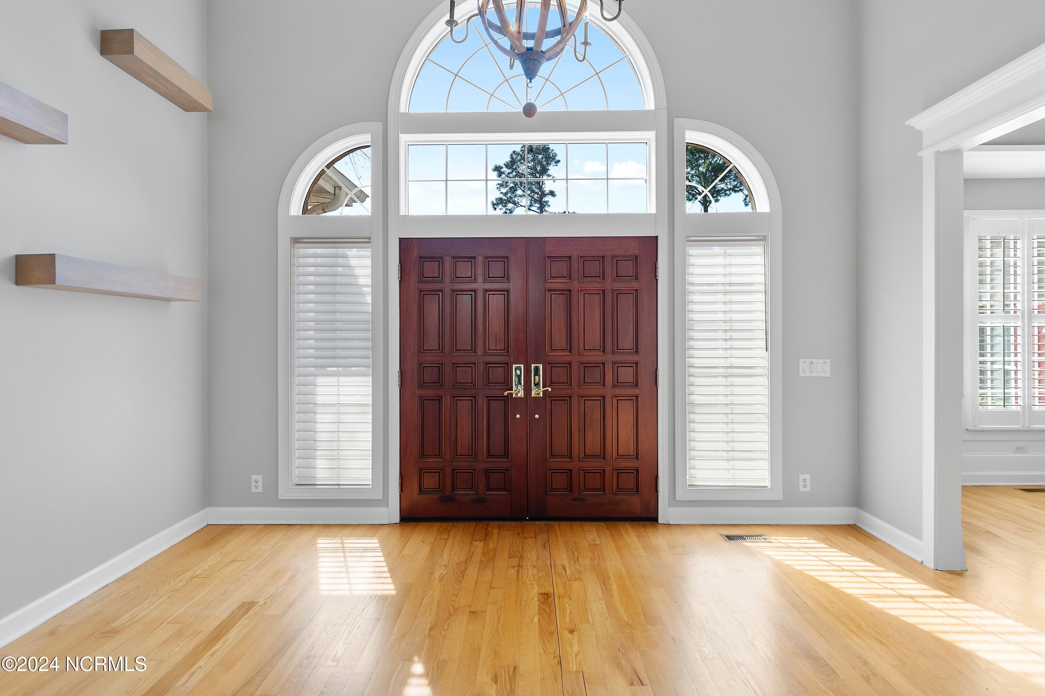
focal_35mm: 18
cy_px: 348
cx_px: 522
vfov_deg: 67.4
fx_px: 522
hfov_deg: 90.0
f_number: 4.8
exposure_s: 1/20
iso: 100
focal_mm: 12
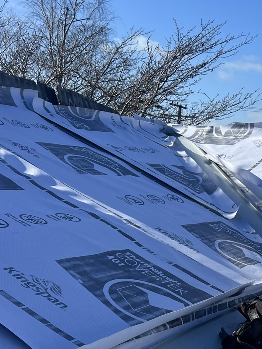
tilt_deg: -11.2
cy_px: 303
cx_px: 243
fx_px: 646
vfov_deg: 29.2
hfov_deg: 22.3
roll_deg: -9.7
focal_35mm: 64
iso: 50
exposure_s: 1/5319
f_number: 1.5
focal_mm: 5.7
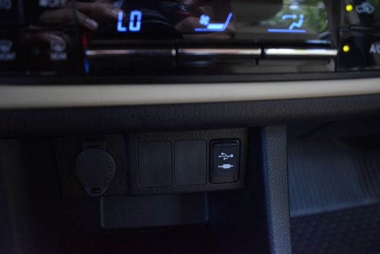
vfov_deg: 43.6
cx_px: 190
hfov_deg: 61.9
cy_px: 127
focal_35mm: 30
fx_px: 317
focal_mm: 20
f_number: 3.5
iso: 1400
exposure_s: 1/125
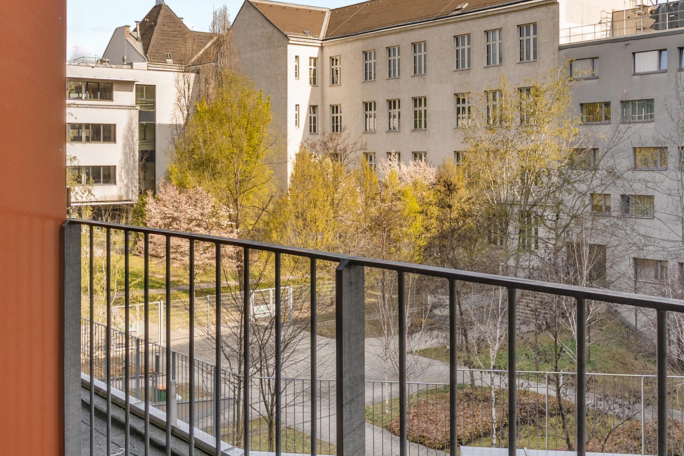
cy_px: 161
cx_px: 274
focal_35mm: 42
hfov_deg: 46.1
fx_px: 798
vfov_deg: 31.7
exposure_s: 1/80
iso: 500
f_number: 8
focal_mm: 12
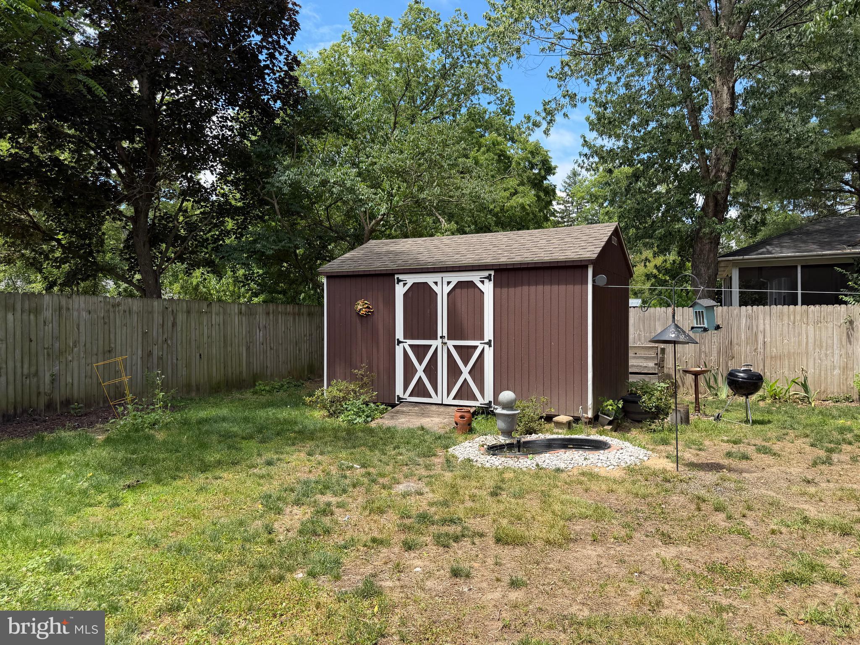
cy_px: 322
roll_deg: +0.9
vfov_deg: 56.8
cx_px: 430
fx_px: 596
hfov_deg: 71.6
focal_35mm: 24
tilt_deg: +0.1
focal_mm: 6.76
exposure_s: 1/1522
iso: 80
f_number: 1.78
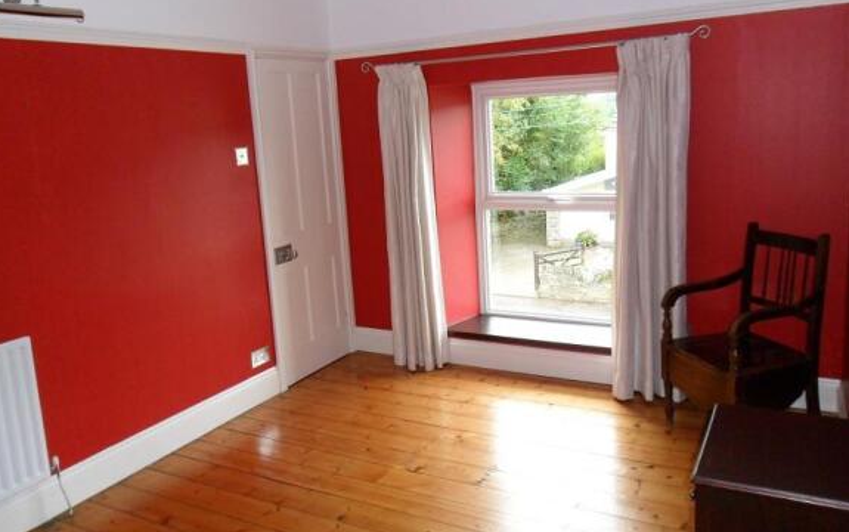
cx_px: 422
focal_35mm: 29
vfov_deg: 43.2
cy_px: 243
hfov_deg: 64.6
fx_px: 671
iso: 160
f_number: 3.5
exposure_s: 1/45
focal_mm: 4.9
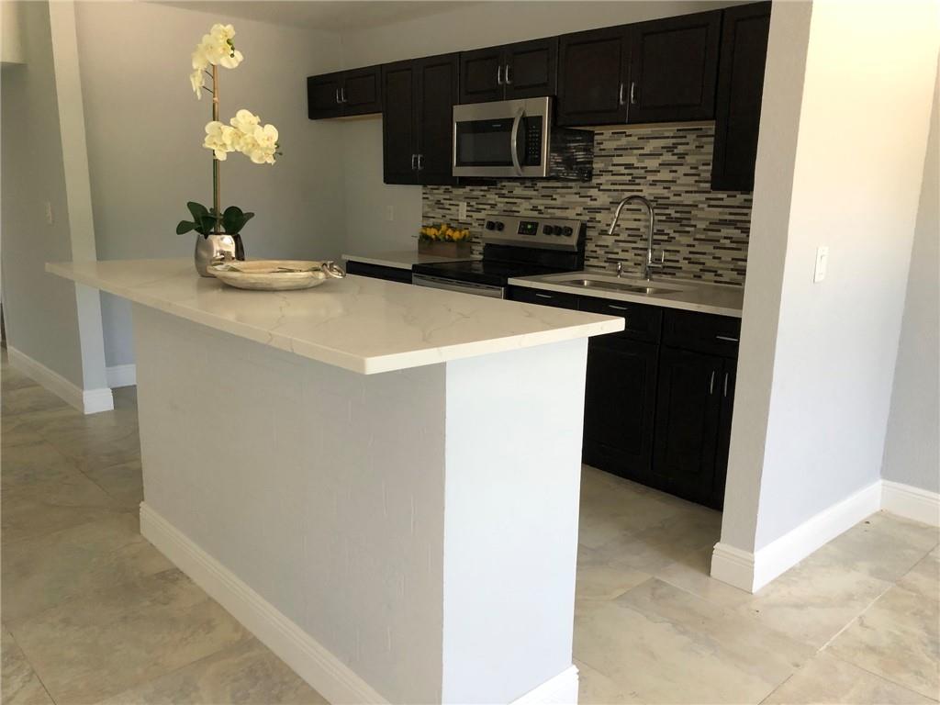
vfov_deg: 49.7
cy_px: 352
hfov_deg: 63.4
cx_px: 470
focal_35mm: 28
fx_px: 760
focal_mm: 3.99
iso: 40
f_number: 1.8
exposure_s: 1/30
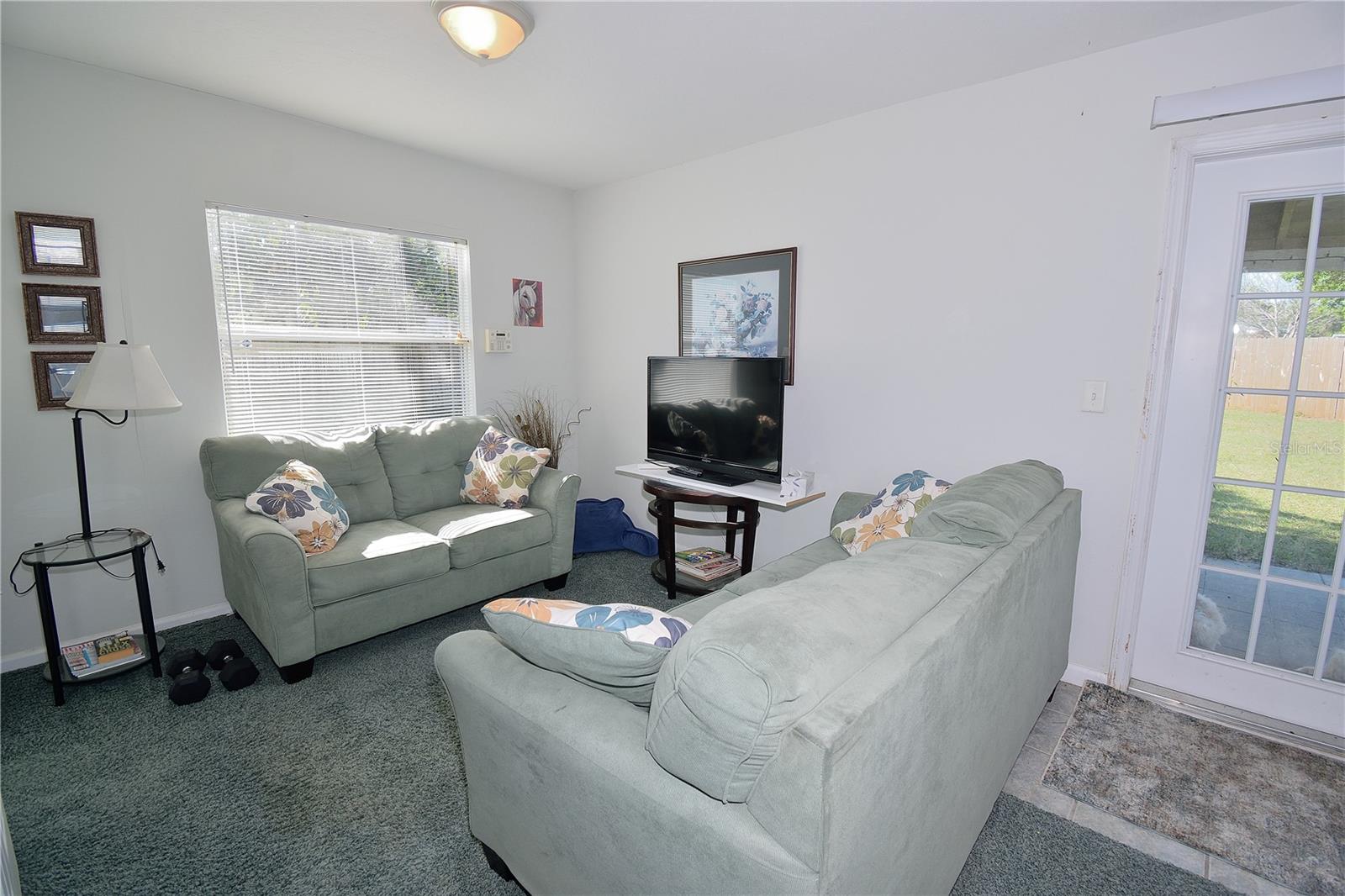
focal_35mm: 15
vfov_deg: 77.3
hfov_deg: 100.4
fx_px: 560
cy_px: 448
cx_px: 672
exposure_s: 1/80
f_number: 7.1
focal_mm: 10
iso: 200
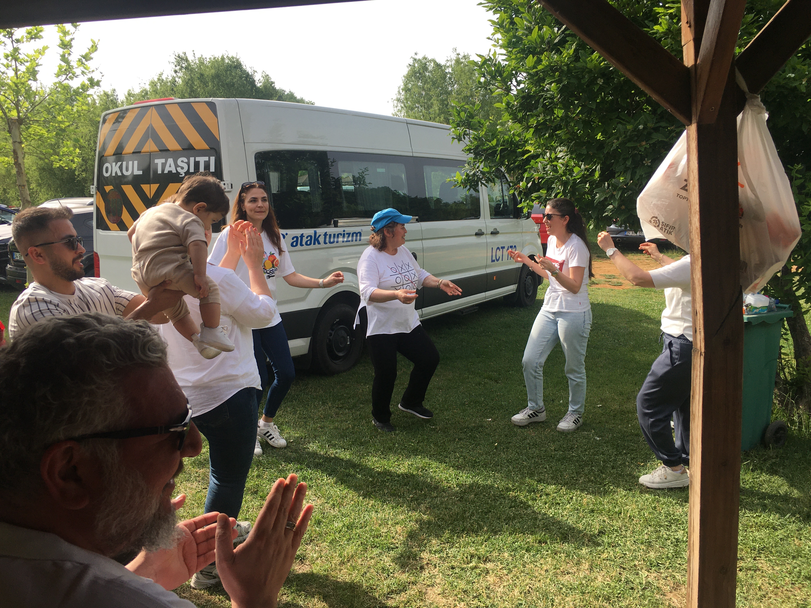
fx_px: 679
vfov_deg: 48.2
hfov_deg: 61.7
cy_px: 304
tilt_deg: -7.0
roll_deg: +1.6
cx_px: 406
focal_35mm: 29
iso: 25
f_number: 2.2
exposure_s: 1/785
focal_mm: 4.15
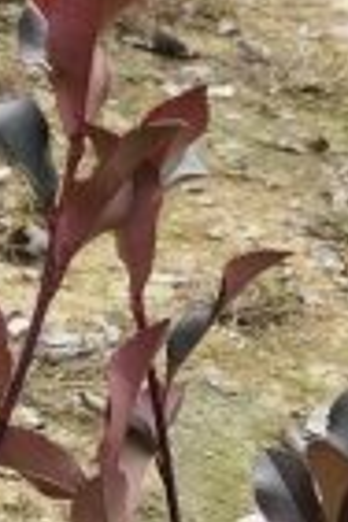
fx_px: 1972
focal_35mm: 136
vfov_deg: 14.7
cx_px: -652
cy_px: 570
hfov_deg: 8.6
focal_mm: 6.55
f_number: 1.6
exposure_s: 1/720
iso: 50
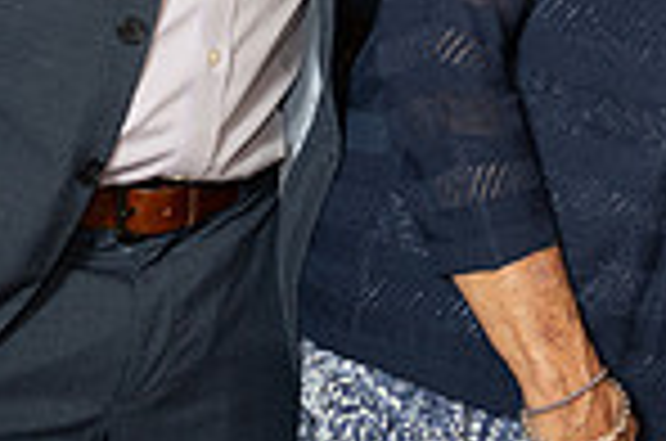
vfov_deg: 8.0
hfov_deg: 12.0
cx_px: 716
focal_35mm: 169
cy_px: -106
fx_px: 3120
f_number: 2.8
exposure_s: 1/160
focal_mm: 43
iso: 1000
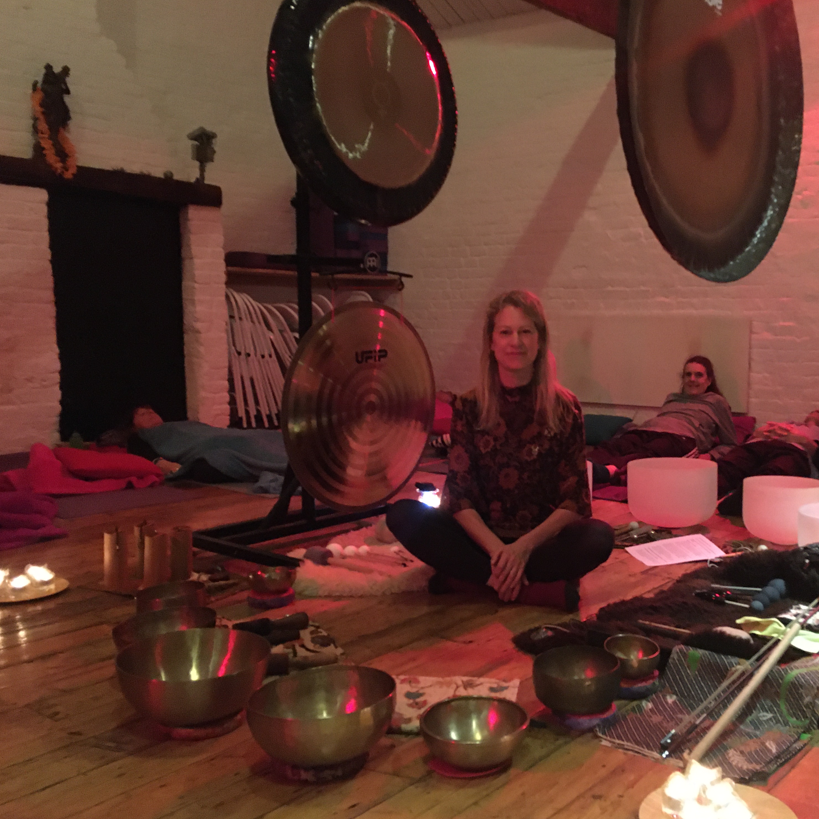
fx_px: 937
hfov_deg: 46.6
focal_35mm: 35
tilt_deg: -5.8
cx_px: 536
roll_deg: -0.2
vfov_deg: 47.2
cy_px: 416
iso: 640
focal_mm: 4.15
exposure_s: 1/17
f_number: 2.2
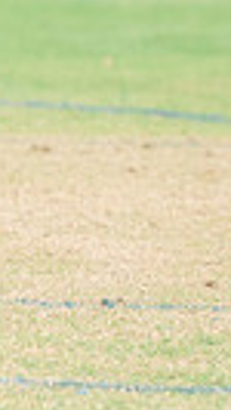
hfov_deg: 1.0
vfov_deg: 1.8
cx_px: 771
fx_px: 13271
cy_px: -3
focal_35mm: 1221
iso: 450
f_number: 2.8
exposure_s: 1/1250
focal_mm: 200
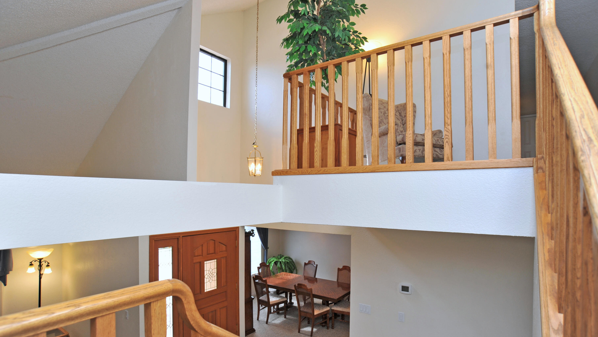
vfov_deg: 58.3
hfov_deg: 89.6
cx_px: 298
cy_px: 183
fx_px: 301
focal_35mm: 19
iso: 400
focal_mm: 18
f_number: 7.1
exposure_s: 1/30
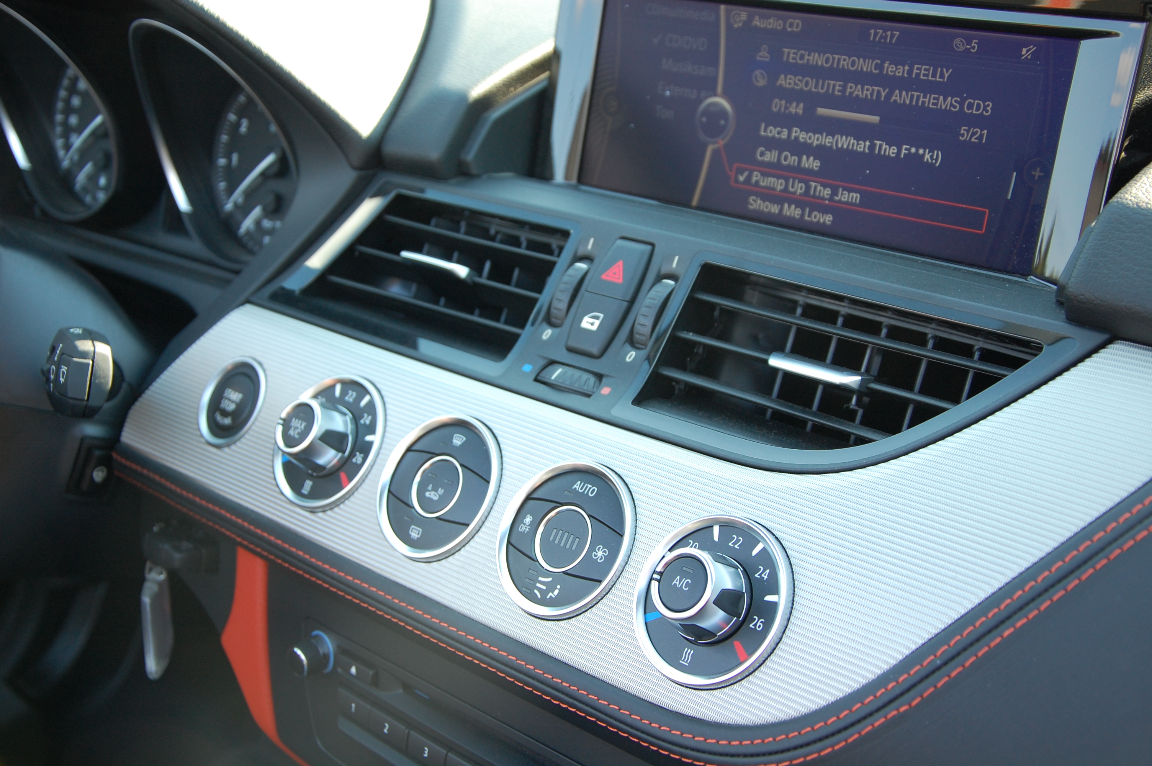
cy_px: 383
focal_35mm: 57
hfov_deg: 35.1
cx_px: 576
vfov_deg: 23.7
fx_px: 1822
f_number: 5.6
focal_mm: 38
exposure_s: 1/125
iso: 400
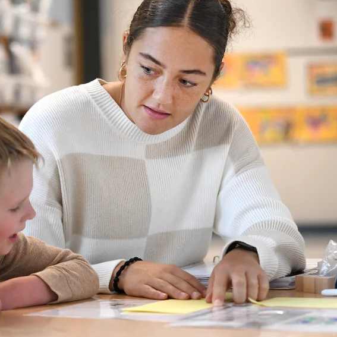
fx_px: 1388
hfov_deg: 13.8
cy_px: 169
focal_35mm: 126
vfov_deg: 13.8
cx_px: 143
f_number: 2.8
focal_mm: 70
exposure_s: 1/250
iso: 1600
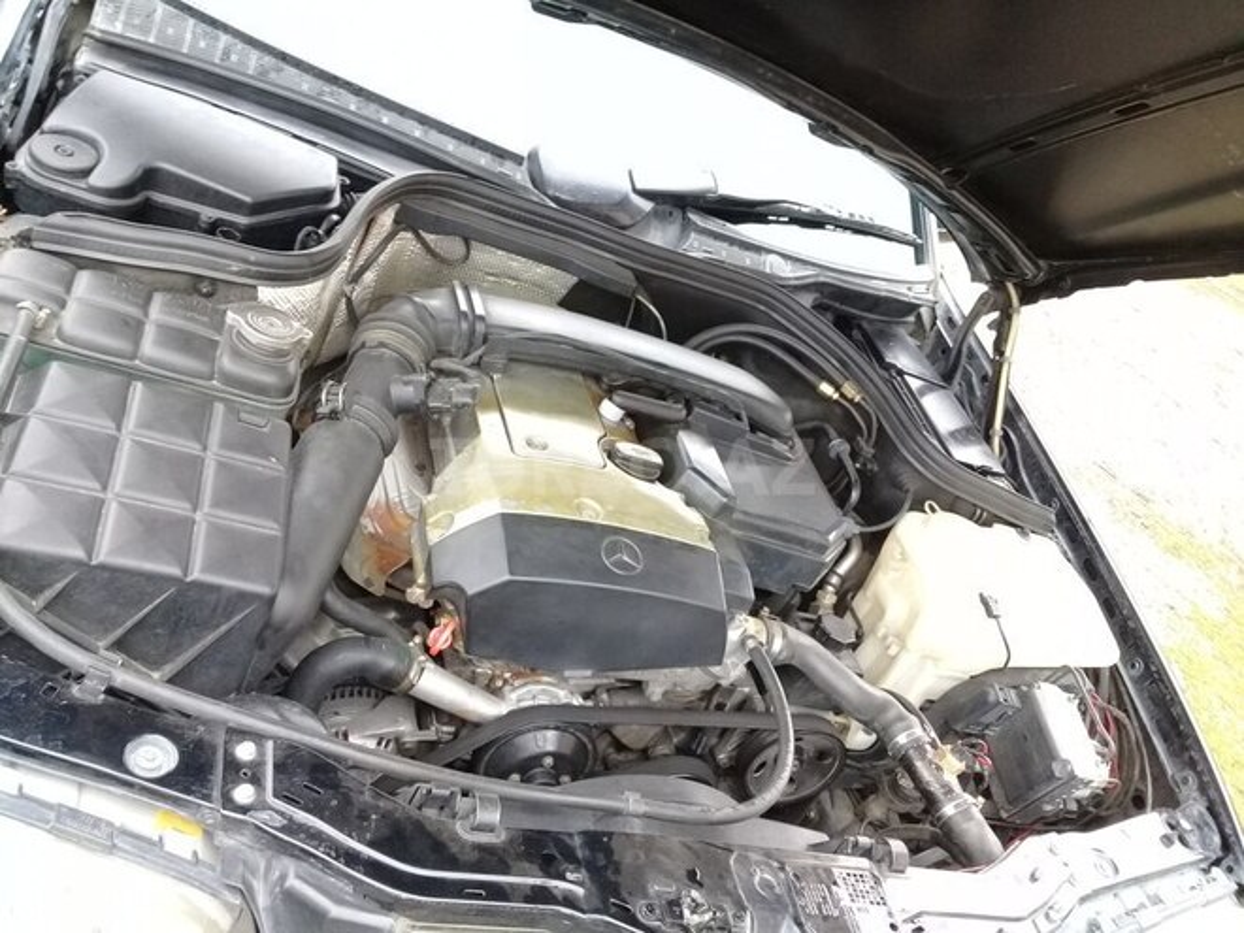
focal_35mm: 31
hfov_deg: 58.4
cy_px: 466
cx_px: 622
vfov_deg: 45.4
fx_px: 1114
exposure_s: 1/33
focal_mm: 3.3
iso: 125
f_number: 2.2
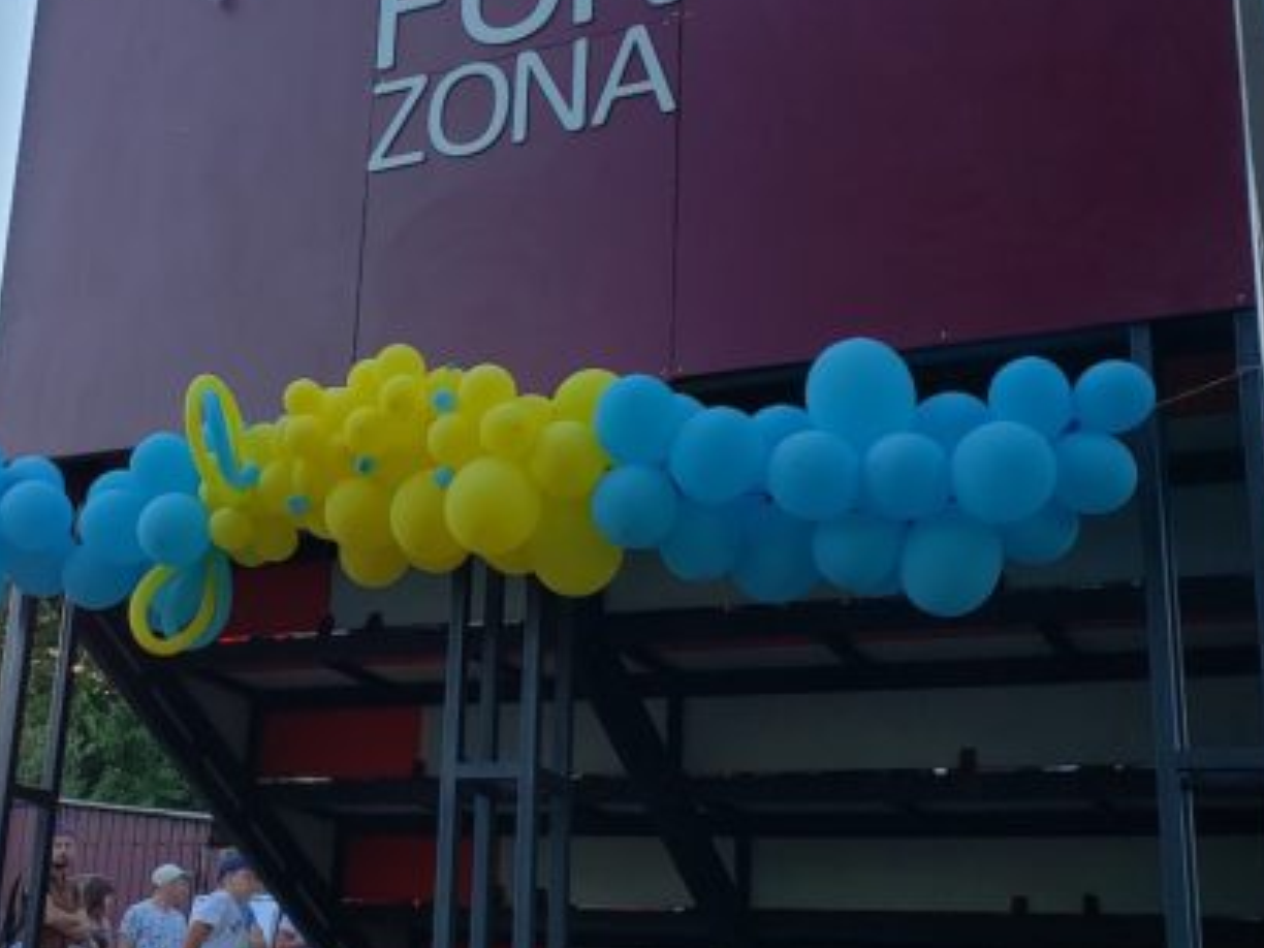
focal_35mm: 49
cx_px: 362
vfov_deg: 29.7
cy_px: 496
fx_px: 1789
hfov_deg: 38.2
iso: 50
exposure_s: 1/91
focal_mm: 4.3
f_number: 2.4
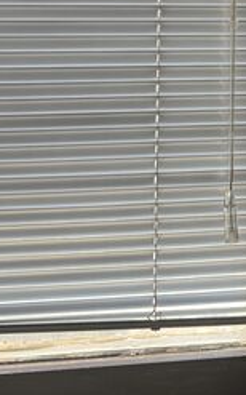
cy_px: -22
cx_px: 256
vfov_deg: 28.6
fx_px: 709
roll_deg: -0.4
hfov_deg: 19.0
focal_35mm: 66
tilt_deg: +1.4
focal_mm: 6.76
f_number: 1.78
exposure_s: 1/121
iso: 200
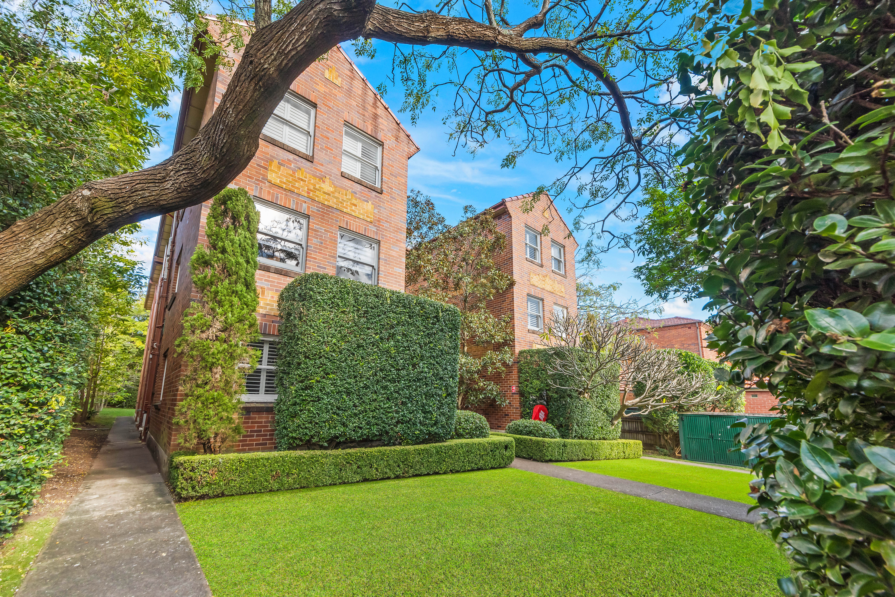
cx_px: 448
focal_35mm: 12
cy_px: 298
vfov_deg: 90.0
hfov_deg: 112.6
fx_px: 298
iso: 320
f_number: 18
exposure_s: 1/40
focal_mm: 12
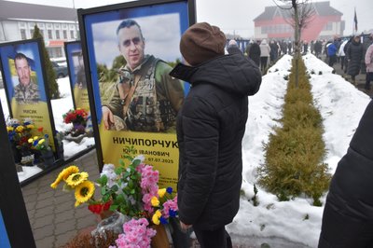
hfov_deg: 67.4
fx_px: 280
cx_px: 186
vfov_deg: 47.9
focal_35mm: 27
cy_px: 124
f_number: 6.3
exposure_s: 1/160
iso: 400
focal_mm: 18
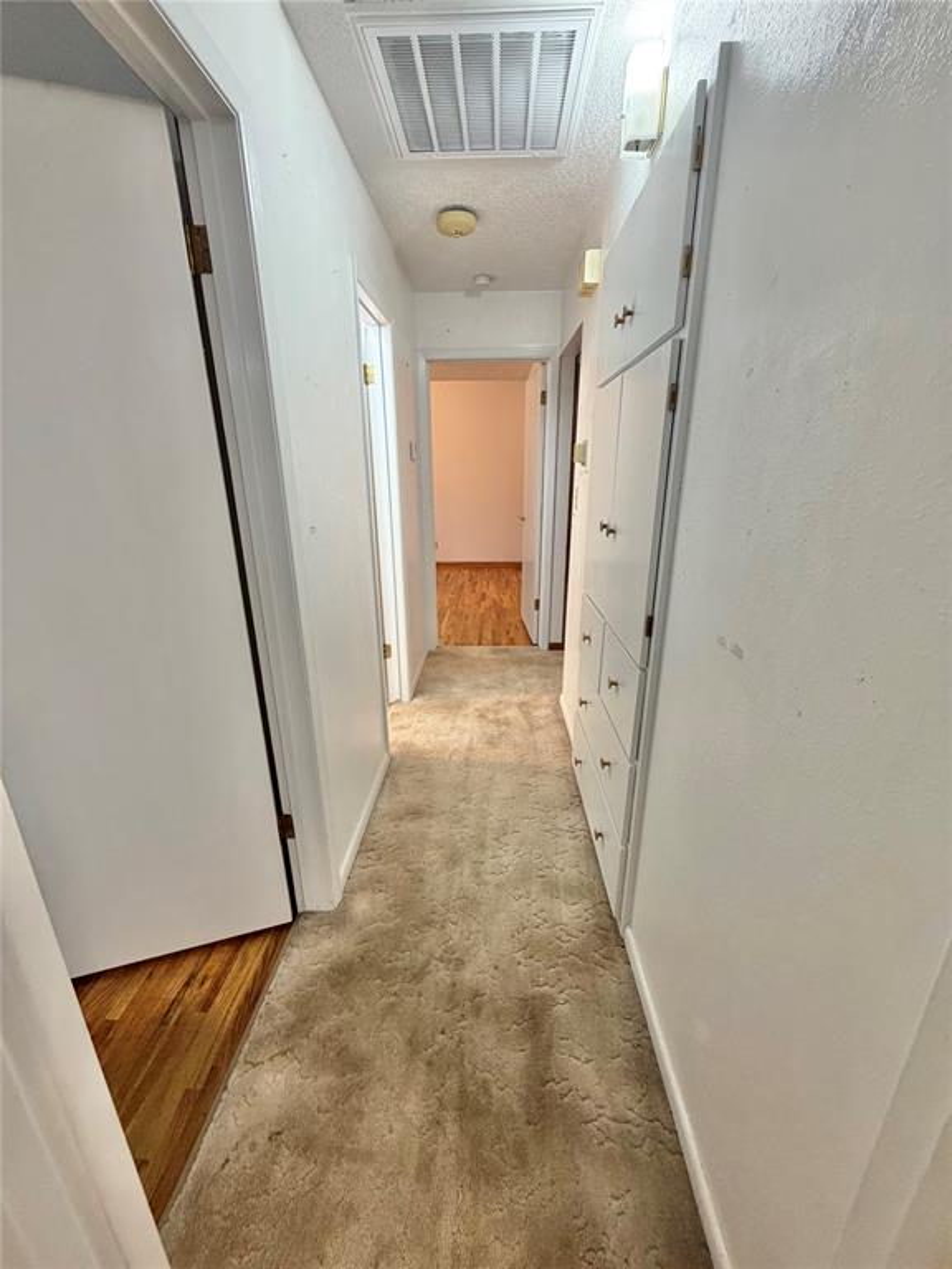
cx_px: 476
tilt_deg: -16.9
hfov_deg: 85.7
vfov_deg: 102.1
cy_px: 634
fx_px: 513
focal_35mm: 14
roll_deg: +0.3
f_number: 2.2
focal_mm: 2.22
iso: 250
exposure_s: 1/60
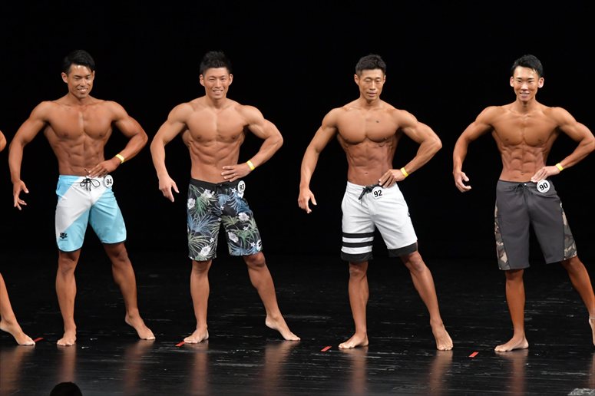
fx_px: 3965
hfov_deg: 8.6
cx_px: 298
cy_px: 198
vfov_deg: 5.7
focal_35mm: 240
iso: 3200
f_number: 5.6
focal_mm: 160
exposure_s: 1/400
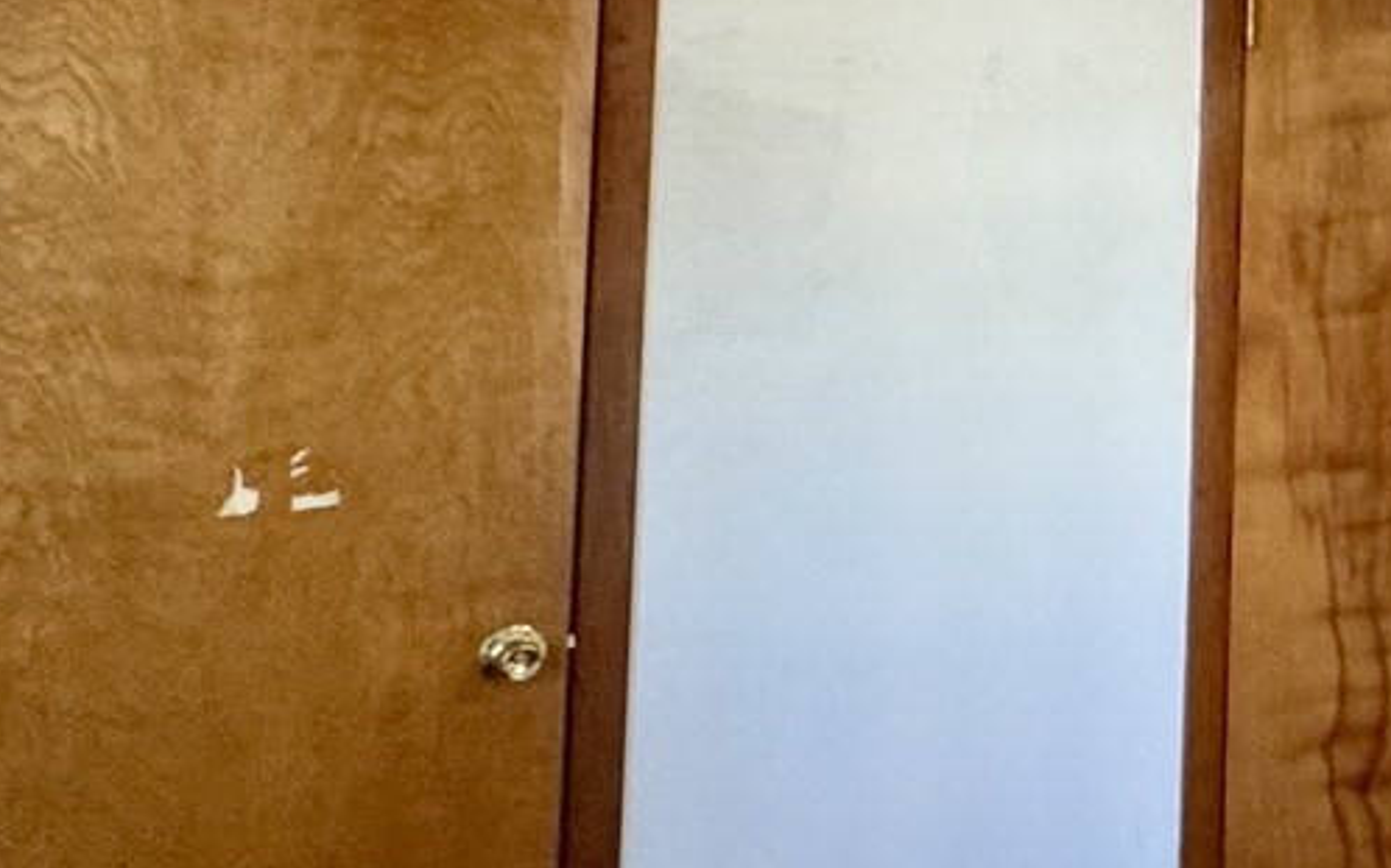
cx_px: 2011
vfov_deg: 20.6
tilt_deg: +2.9
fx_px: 2312
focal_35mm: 61
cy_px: 0
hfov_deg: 26.0
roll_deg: -0.4
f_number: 2.2
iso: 200
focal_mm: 2.22
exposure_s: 1/120
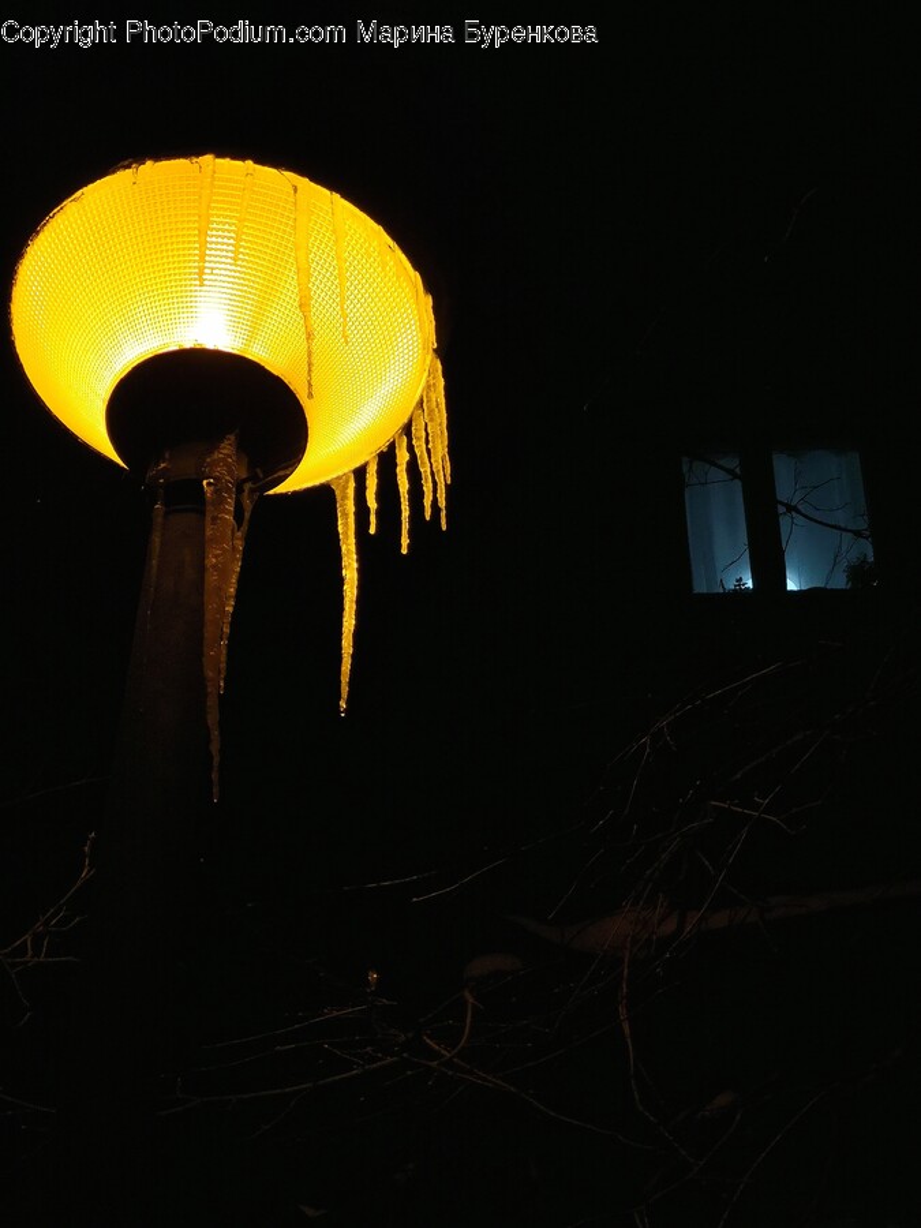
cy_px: 614
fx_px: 2980
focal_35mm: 84
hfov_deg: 17.6
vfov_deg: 23.3
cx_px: 460
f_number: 2.4
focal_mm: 7.48
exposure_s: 1/153
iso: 50
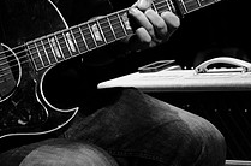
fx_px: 869
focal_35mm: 125
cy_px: -36
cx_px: 147
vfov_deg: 10.7
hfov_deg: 16.4
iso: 1600
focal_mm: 30
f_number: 2.8
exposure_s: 1/80
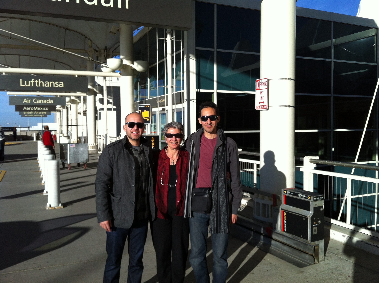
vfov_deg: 40.6
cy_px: 142
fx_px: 383
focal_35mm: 35
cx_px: 190
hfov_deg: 52.7
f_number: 2.8
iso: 80
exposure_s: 1/1292
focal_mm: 3.85
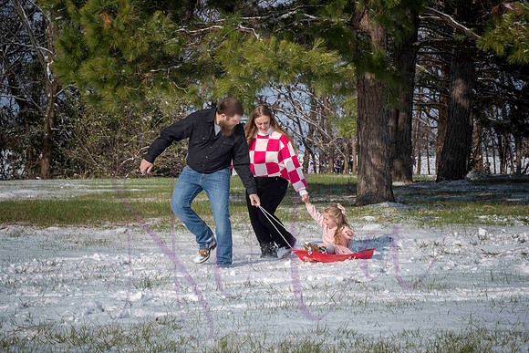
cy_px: 176
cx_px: 264
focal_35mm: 112
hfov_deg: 18.3
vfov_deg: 12.2
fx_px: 1646
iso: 640
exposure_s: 1/1000
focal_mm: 112
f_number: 16
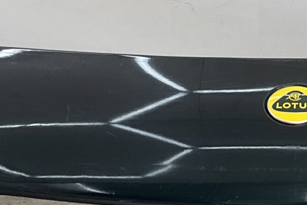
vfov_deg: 11.7
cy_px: 76
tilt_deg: -7.7
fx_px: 998
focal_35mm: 117
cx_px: 318
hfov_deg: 17.0
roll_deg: -1.5
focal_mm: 3
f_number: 1.8
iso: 16
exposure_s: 1/257
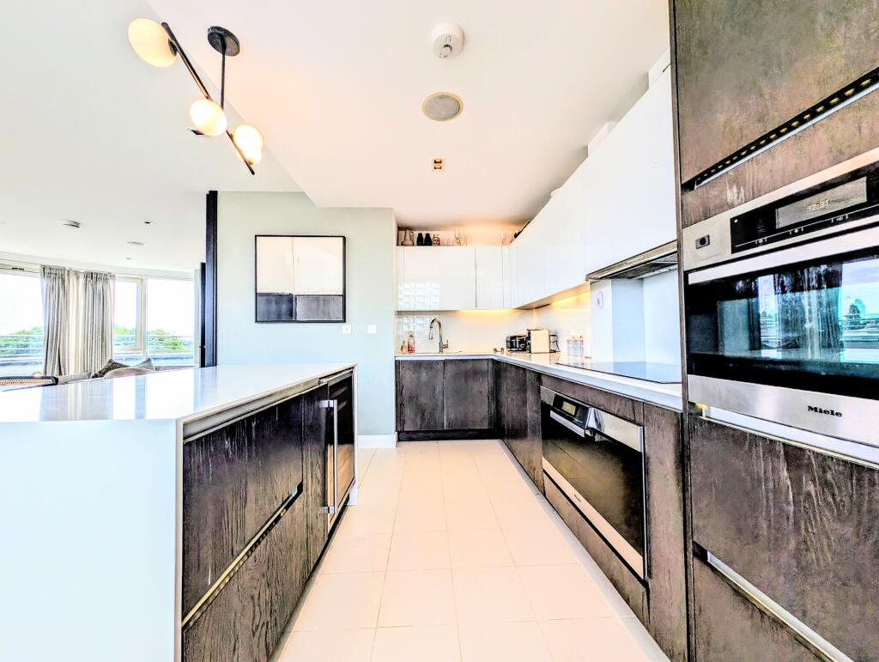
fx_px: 305
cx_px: 440
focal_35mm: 12
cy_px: 331
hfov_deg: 110.5
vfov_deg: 94.6
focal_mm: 2.23
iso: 56
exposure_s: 1/201
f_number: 1.95
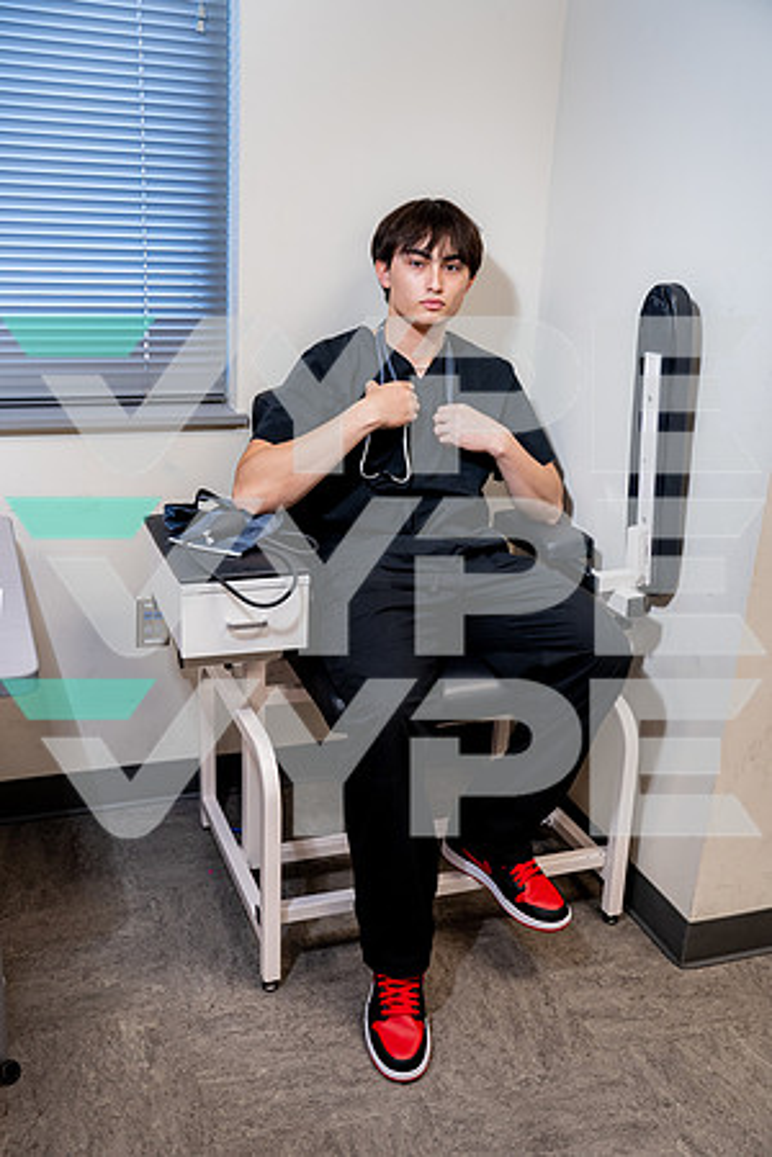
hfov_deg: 38.9
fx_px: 1094
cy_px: 578
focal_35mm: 34
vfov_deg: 55.8
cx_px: 386
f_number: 4
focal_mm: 34
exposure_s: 1/125
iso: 1250
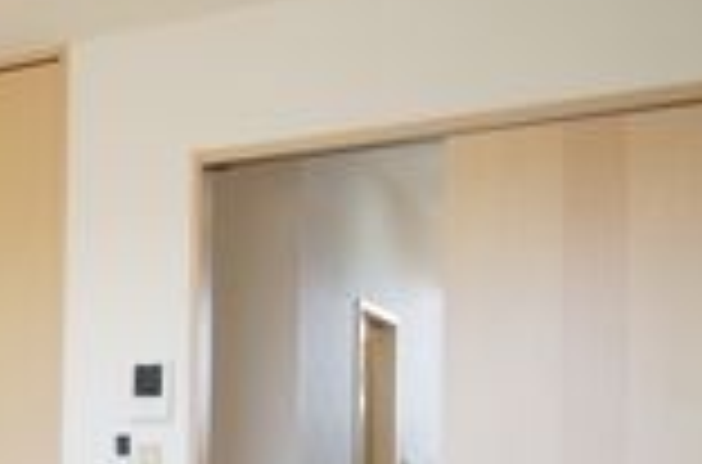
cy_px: 457
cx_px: -112
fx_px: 1497
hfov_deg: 24.3
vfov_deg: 17.2
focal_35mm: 77
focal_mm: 16
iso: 800
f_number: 3.2
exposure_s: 1/320
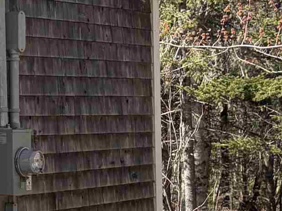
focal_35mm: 129
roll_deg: +1.0
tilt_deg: +3.1
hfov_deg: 13.0
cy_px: 77
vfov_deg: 11.5
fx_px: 1051
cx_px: -310
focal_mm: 5.96
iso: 50
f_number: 1.6
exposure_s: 1/1751
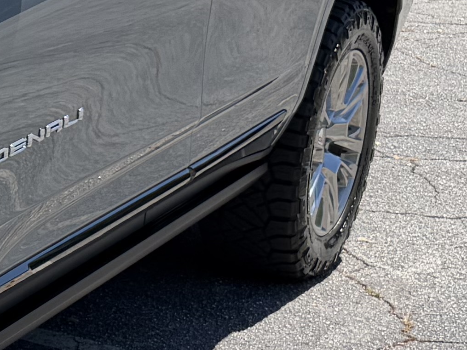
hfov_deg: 13.0
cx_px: -420
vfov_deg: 11.0
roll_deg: +0.2
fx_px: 1822
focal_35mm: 135
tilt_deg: -17.1
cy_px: 195
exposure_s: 1/2907
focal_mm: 6.76
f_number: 1.78
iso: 80
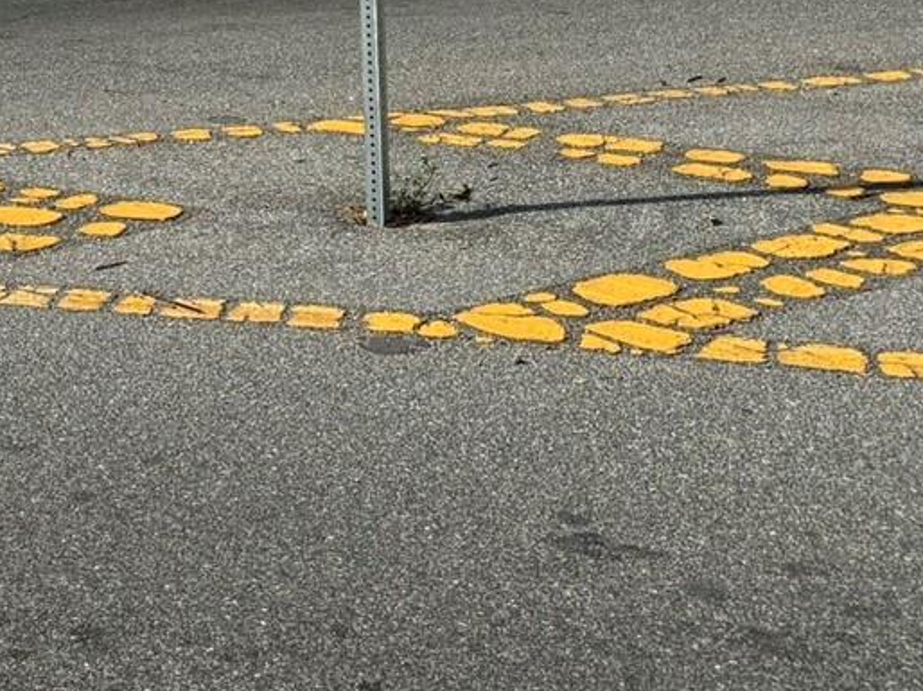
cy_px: -355
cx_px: -133
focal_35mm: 81
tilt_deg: +1.5
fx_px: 2159
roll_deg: +0.7
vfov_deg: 16.5
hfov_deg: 22.5
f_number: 1.6
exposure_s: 1/3788
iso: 50
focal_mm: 5.96
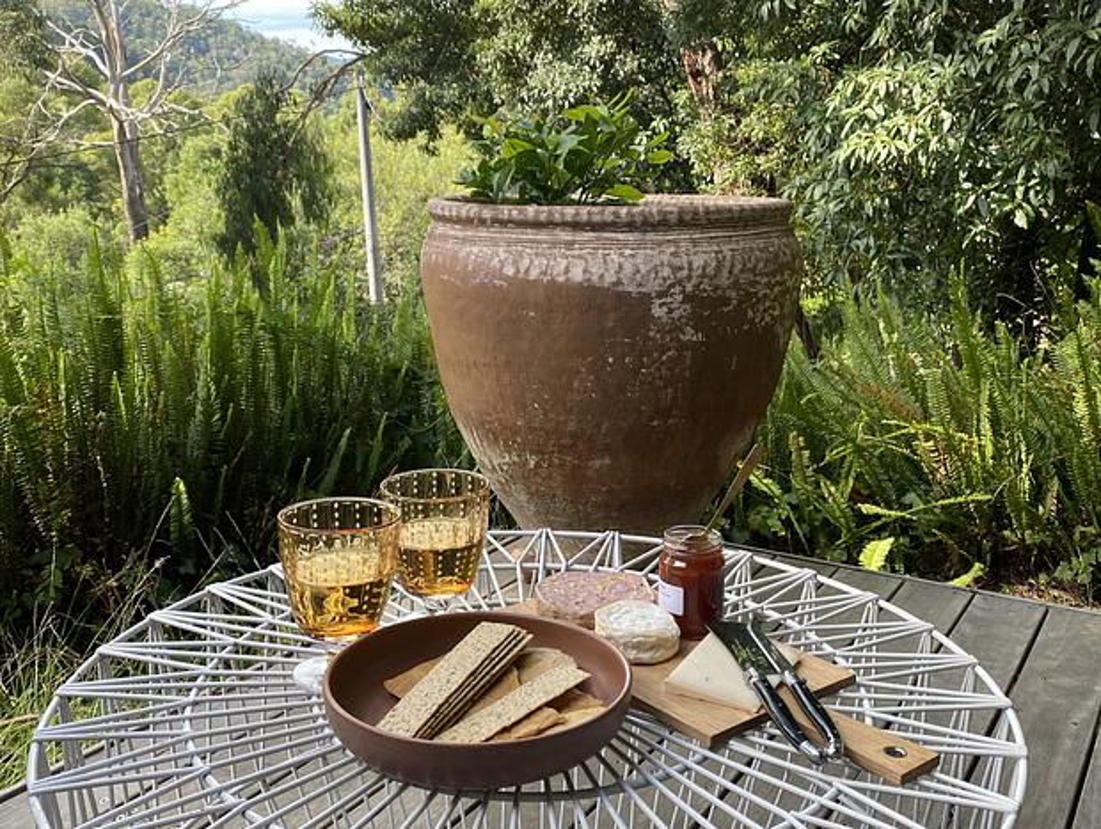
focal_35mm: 26
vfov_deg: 53.2
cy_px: 414
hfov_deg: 67.2
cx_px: 550
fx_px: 828
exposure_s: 1/302
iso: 32
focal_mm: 4.25
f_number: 1.8
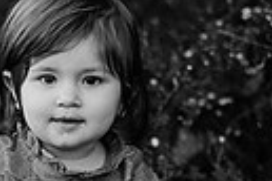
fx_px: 1700
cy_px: 226
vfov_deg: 6.1
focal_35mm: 225
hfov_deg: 9.1
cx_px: 57
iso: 160
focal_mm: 50
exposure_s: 1/1000
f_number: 2
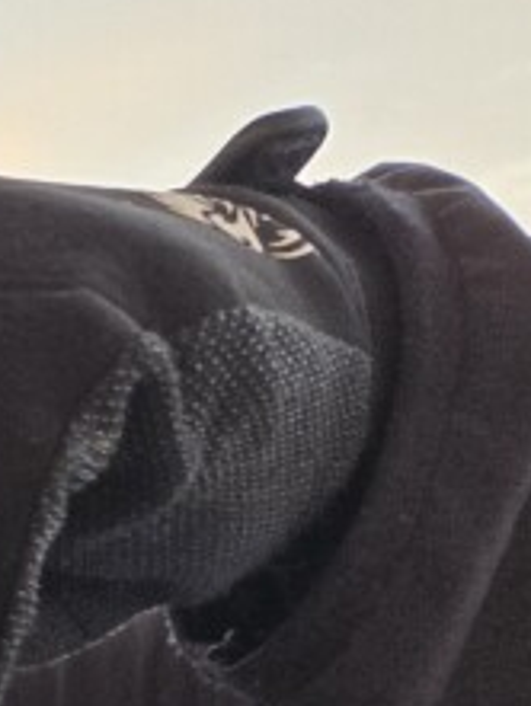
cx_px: -486
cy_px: 1524
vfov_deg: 14.6
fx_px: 2125
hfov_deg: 12.7
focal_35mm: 104
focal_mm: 5.4
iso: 200
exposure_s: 1/100
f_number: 1.8
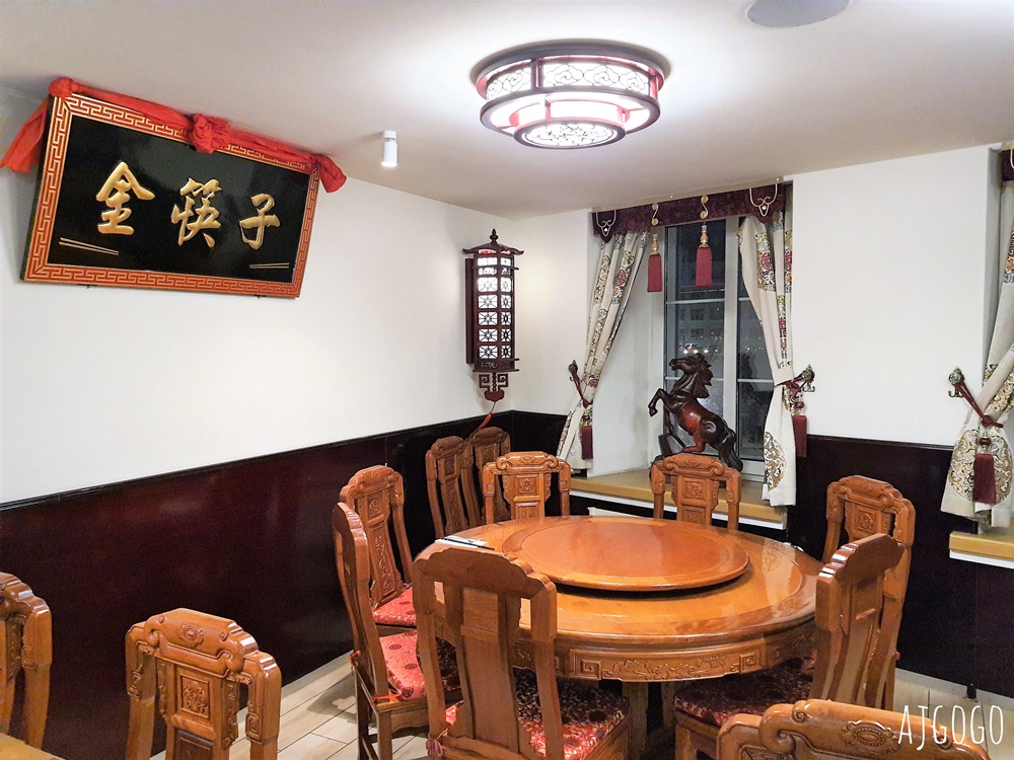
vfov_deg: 53.1
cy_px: 380
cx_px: 507
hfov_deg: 67.3
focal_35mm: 26
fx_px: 762
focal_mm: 4.32
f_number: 1.7
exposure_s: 1/40
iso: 500
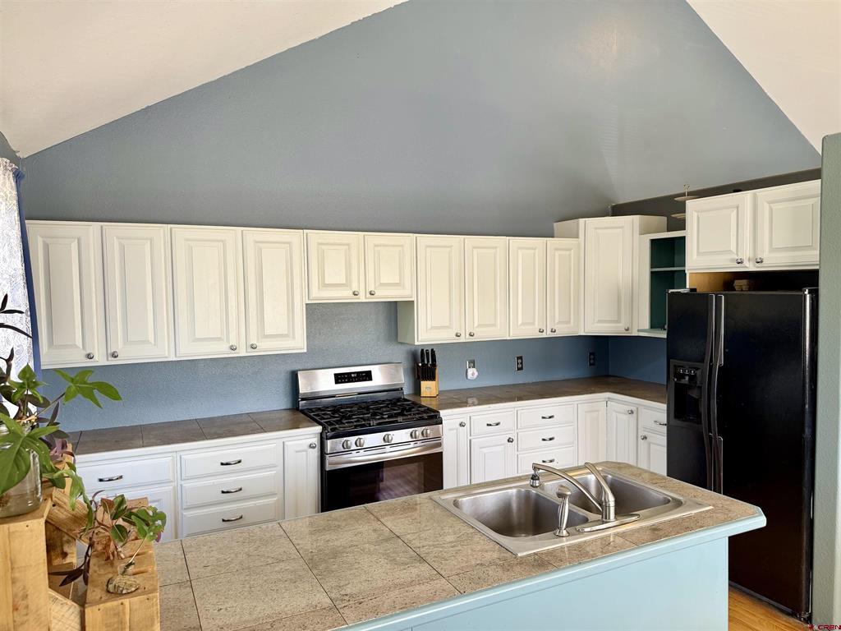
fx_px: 583
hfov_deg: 71.6
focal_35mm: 24
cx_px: 420
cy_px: 316
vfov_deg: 56.8
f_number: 1.78
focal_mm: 6.76
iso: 100
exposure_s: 1/121
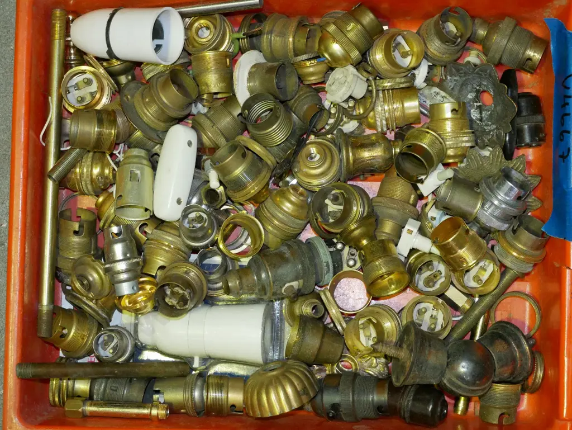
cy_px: 215
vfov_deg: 16.1
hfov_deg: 21.3
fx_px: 1521
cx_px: 286
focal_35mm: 92
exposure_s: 1/100
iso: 3200
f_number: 5.6
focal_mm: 46
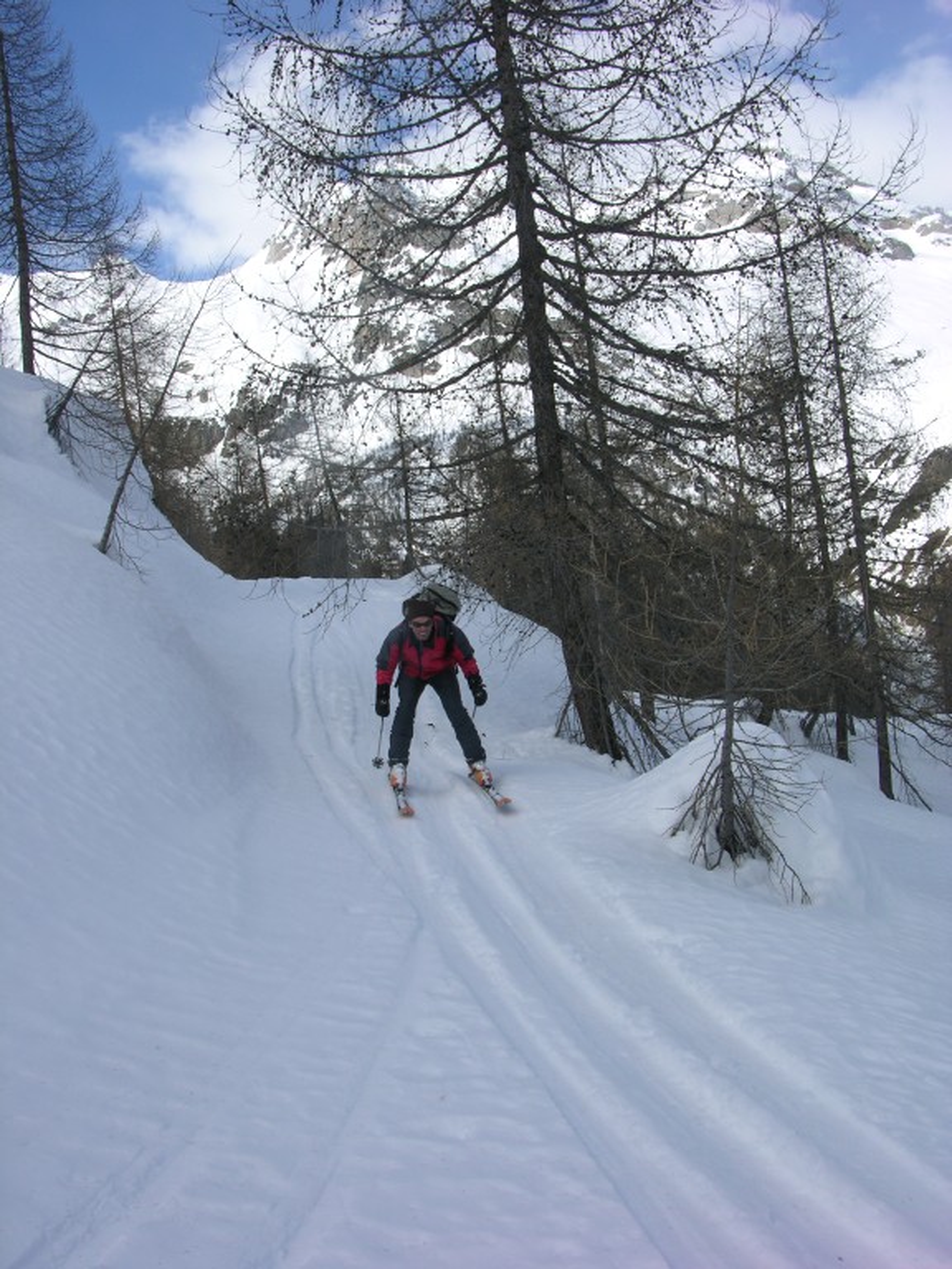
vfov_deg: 52.6
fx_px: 1283
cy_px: 634
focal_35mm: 35
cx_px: 476
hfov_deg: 40.7
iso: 50
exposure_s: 1/235
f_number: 8
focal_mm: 9
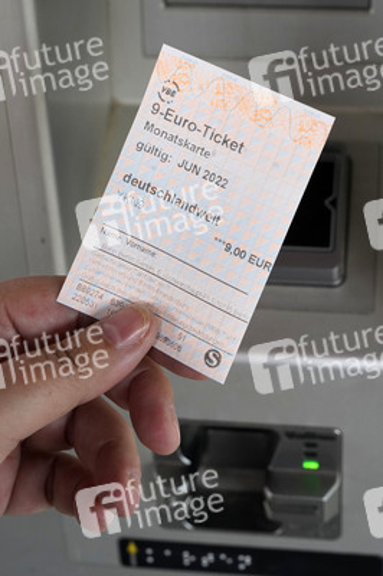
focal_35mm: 55
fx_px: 879
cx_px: 192
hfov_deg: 24.6
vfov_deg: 36.3
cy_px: 288
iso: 1250
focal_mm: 55
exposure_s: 1/100
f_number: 8
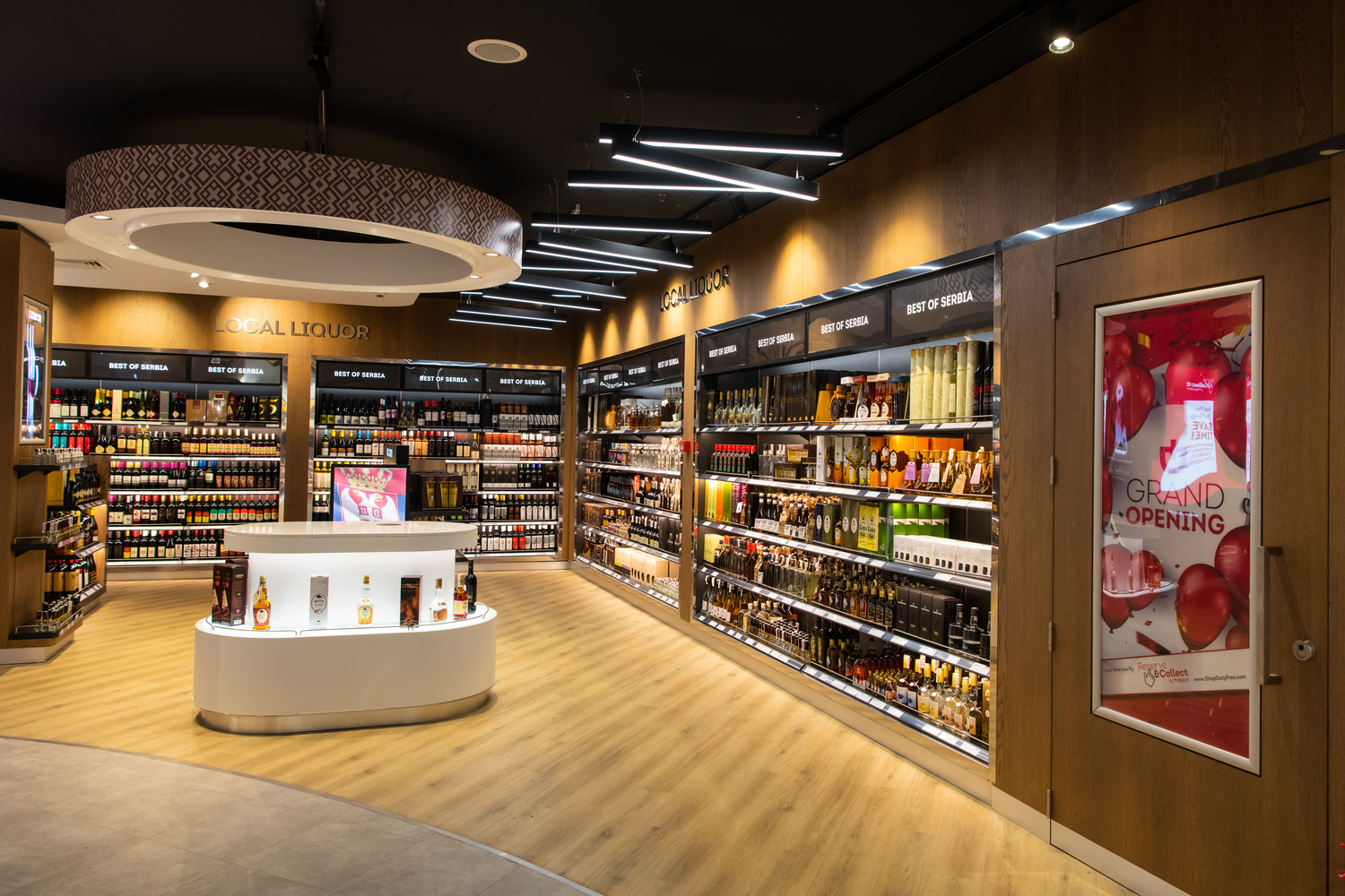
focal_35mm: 24
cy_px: 448
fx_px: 897
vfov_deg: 53.1
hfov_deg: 73.7
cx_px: 672
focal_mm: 24
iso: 800
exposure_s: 1/125
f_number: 5.6
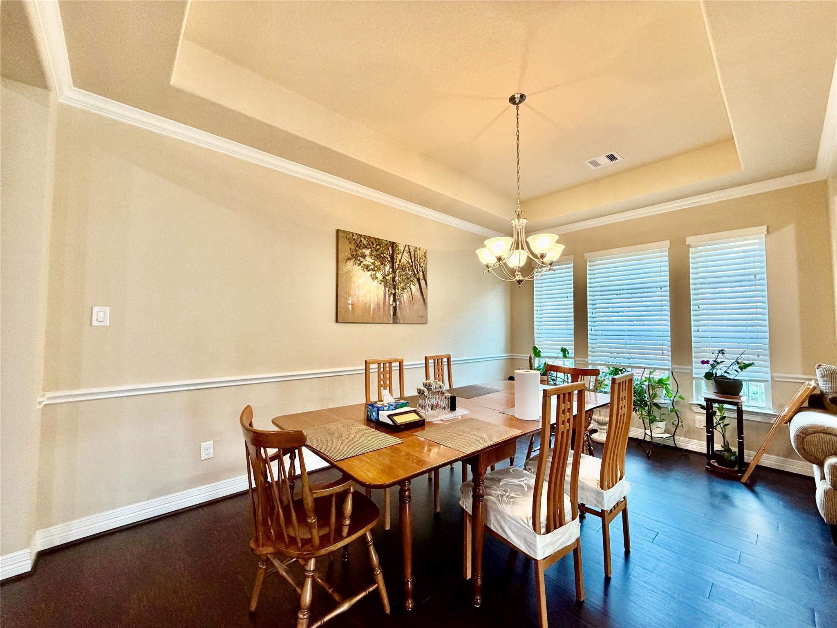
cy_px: 314
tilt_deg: +3.1
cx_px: 418
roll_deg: +0.1
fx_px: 339
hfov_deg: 102.1
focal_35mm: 14
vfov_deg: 85.7
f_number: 2.2
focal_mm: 2.22
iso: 250
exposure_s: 1/60
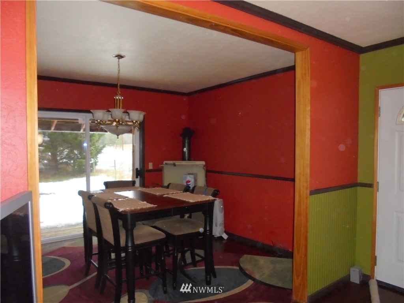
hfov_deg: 67.3
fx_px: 303
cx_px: 202
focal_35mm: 26
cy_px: 152
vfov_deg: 53.1
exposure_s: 1/30
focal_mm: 4.6
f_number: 3.5
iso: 400
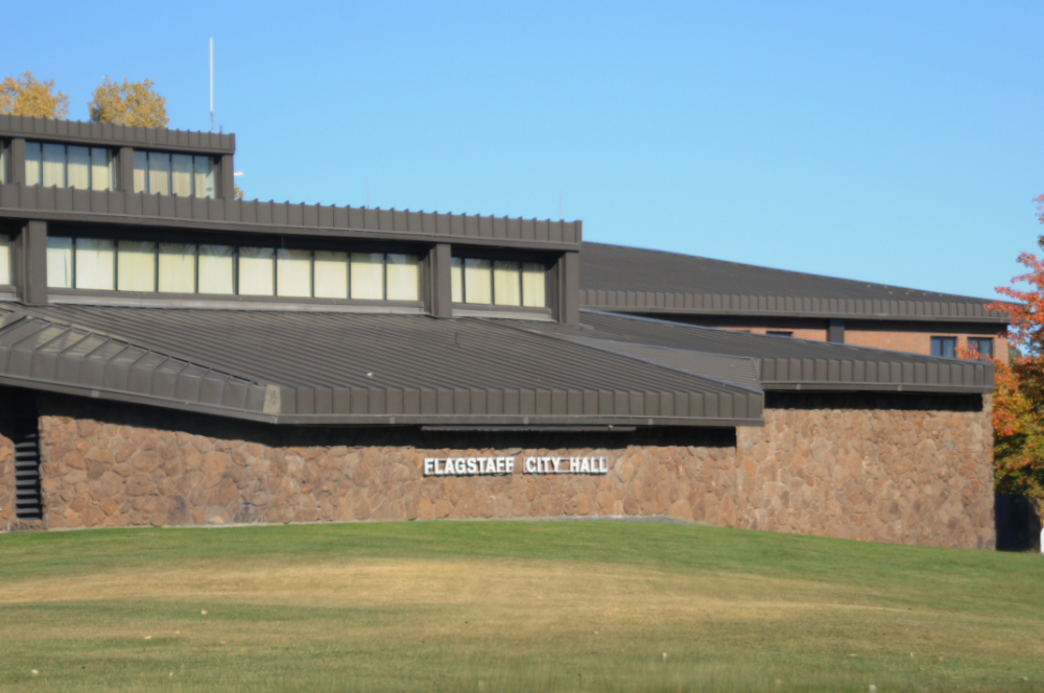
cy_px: 346
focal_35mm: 123
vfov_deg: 11.1
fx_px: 3562
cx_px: 522
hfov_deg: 16.7
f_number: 5
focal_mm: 82
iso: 640
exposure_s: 1/2000
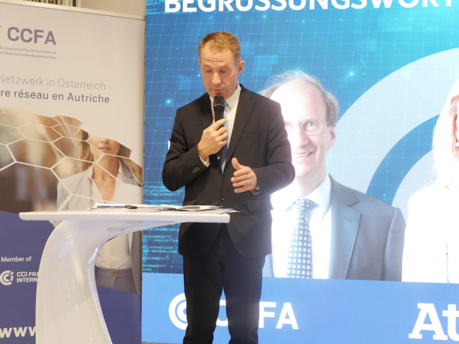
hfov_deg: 39.7
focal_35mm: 48
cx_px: 230
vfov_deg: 30.3
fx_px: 636
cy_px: 172
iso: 1000
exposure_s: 1/60
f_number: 2.8
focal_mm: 24
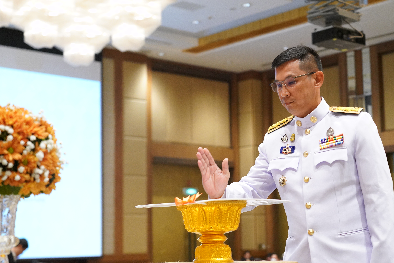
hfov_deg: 28.4
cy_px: 149
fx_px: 777
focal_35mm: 71
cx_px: 224
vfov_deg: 19.2
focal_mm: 61
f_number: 4
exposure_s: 1/125
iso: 6400
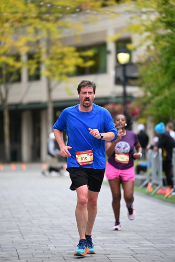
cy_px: 131
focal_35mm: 200
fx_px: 1457
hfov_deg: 6.9
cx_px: 88
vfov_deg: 10.3
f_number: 2.8
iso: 640
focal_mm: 200
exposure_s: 1/2000
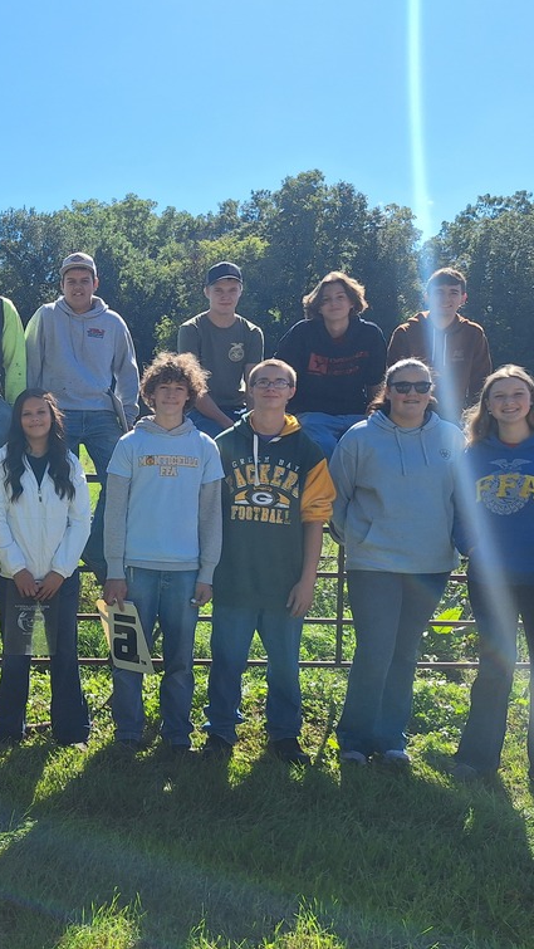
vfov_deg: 58.0
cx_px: 11
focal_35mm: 34
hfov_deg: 32.2
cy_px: 468
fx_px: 855
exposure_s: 1/2141
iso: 40
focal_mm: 5.54
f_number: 1.8
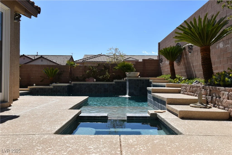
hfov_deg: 61.9
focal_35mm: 30
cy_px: 78
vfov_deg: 43.6
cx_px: 116
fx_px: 193
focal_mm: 20
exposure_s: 1/400
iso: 200
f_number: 10
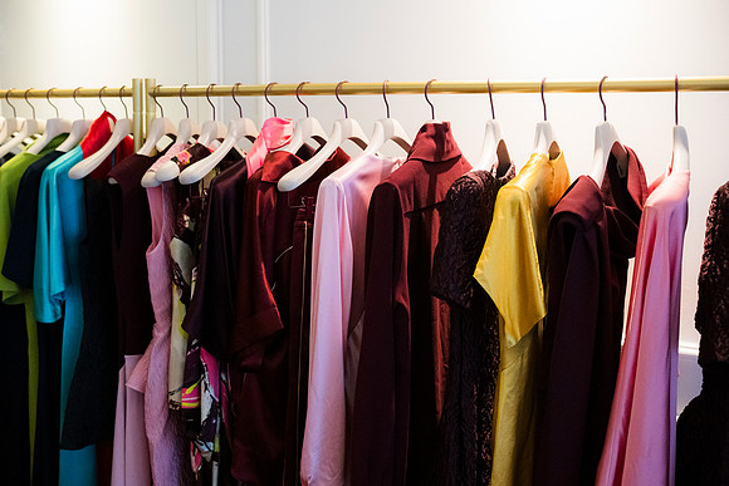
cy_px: 243
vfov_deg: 37.9
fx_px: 709
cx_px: 364
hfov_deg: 54.4
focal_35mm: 35
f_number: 3.2
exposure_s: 1/160
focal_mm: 35
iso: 6400
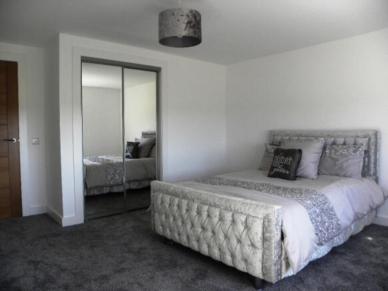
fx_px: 291
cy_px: 146
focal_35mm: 26
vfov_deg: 53.0
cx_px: 194
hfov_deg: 67.3
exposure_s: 1/76.1
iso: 98
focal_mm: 4.6
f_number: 2.8
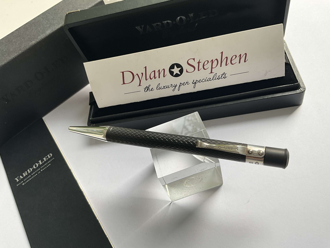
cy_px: 124
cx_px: 165
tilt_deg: -52.5
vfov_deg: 48.2
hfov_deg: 61.7
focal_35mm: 29
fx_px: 276
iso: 25
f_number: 1.8
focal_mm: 3
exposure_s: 1/122
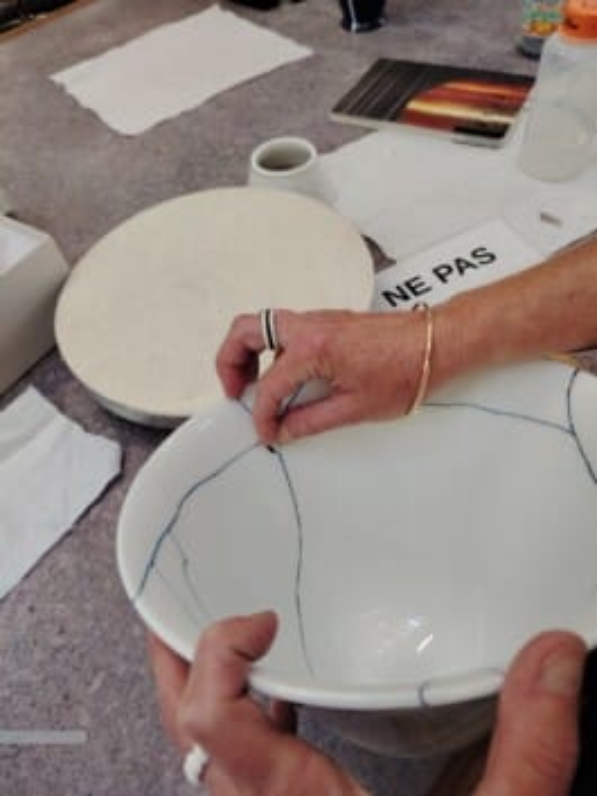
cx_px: 298
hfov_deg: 56.8
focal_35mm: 24
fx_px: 552
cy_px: 398
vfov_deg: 71.6
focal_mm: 5.25
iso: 656
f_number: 1.75
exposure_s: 1/100
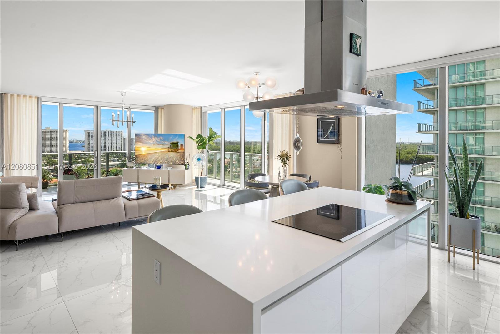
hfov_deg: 90.0
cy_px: 167
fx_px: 250
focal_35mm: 18
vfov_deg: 67.4
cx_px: 250
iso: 400
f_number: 8
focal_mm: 18
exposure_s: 1/160
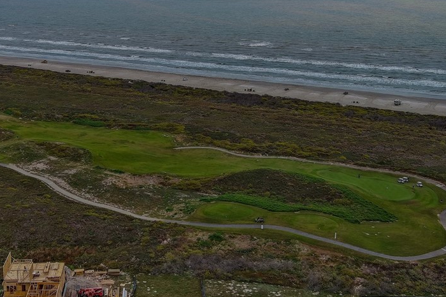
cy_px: 124
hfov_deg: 43.2
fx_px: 557
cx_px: 159
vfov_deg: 29.8
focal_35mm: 45
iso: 100
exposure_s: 1/1000
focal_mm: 10.57
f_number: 2.8
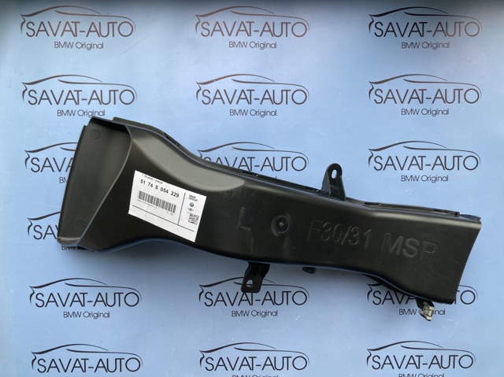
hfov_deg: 63.5
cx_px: 252
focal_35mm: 28
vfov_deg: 49.7
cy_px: 188
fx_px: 407
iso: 20
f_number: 1.8
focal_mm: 3.99
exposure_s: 1/139
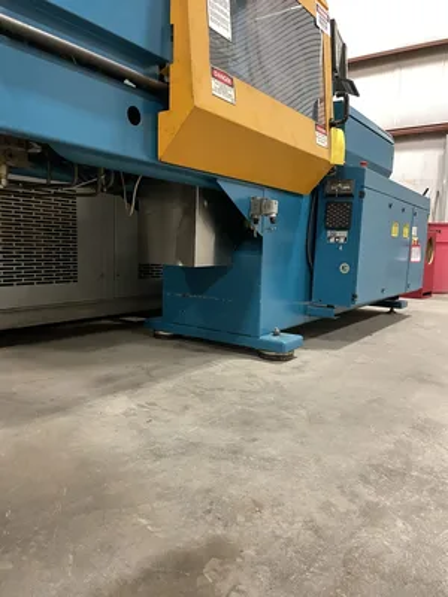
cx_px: 224
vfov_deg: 67.3
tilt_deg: -3.4
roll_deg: -0.7
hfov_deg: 53.1
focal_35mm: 26
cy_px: 298
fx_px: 449
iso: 500
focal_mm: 4.2
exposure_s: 1/40
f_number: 1.6
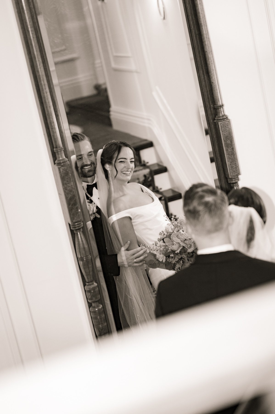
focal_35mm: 85
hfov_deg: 16.1
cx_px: 138
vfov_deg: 23.9
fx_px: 975
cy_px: 207
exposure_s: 1/125
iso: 640
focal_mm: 85
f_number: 2.2
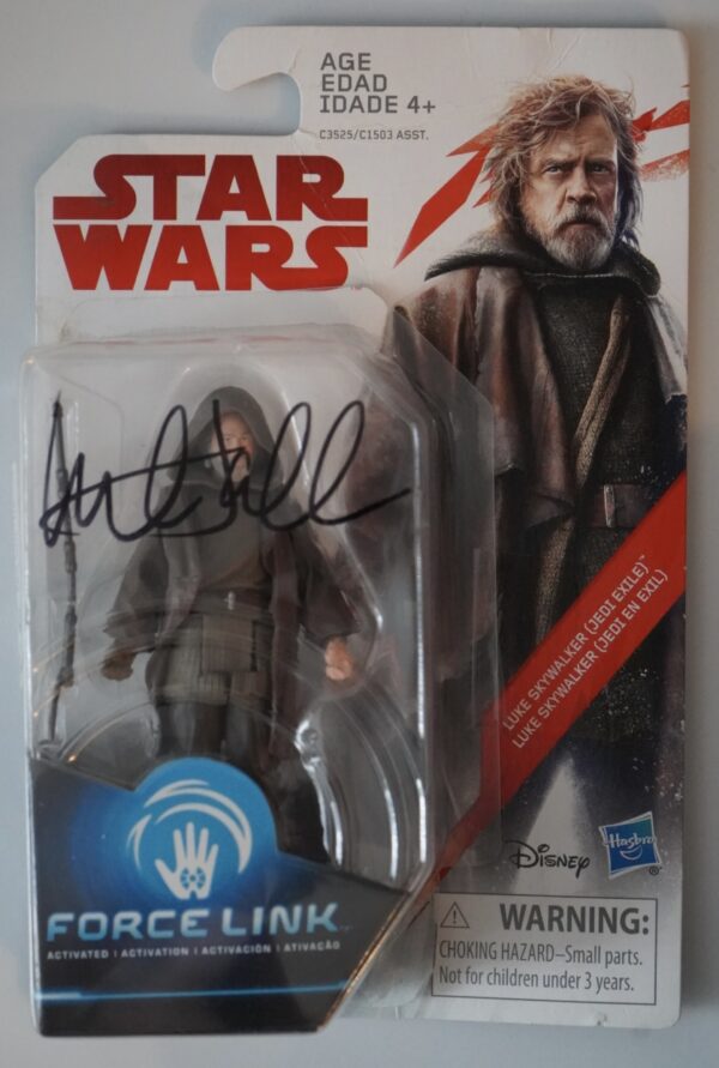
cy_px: 534
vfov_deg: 28.8
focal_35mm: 70
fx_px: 2082
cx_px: 360
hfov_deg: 19.6
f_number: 5.6
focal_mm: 70
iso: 12800
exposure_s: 1/125
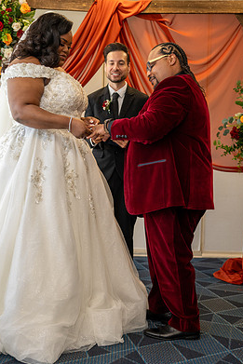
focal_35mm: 46
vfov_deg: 42.7
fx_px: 465
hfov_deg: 29.3
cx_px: 111
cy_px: 203
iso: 640
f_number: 2.8
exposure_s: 1/125
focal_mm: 40
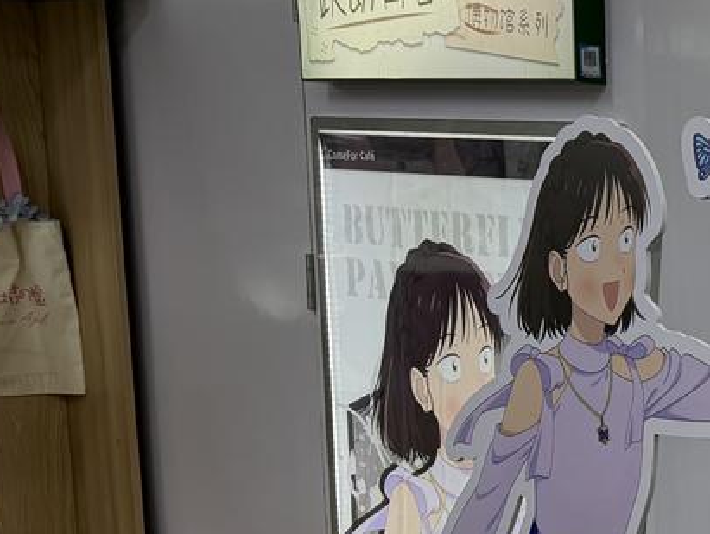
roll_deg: -3.1
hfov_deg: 18.8
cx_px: 1220
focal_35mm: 84
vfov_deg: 17.0
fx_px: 1724
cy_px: 598
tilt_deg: -12.9
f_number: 1.78
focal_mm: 6.76
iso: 100
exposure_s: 1/448
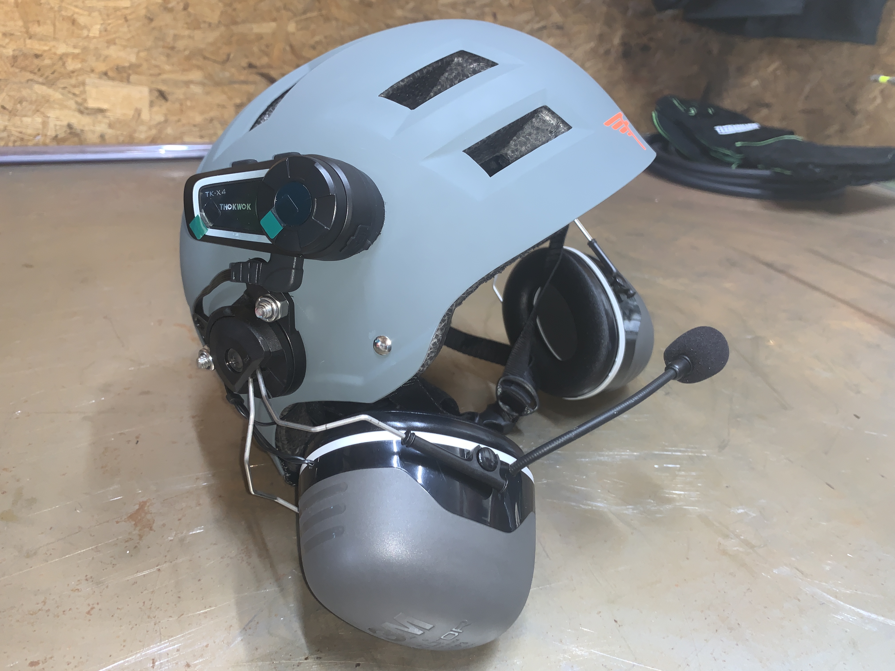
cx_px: 448
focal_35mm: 26
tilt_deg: -28.1
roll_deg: -5.2
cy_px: 336
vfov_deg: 53.1
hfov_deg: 67.3
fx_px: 672
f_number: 1.8
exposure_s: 1/24
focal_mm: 4.25
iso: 40
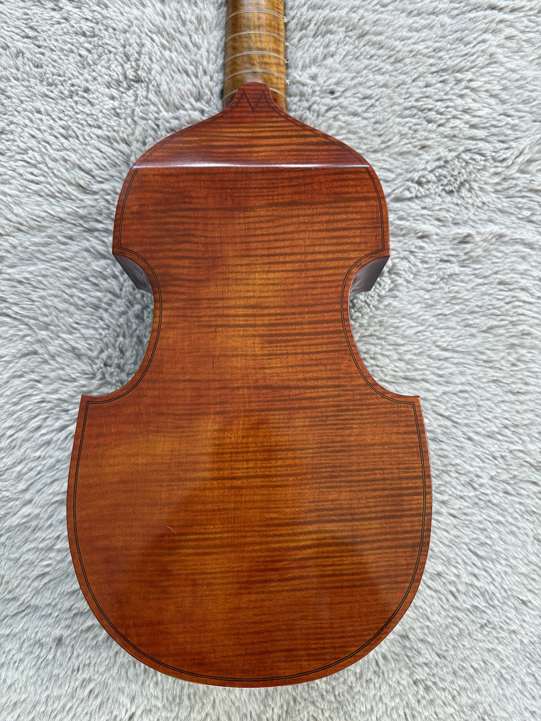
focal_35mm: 26
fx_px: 542
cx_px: 270
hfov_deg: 53.1
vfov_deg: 67.3
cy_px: 360
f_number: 1.6
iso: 125
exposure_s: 1/73
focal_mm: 5.96
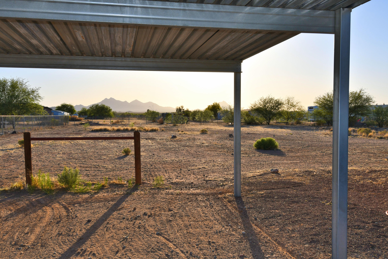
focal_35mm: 33
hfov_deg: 57.2
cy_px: 130
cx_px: 194
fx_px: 356
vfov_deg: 40.0
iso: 100
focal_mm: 22
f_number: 13
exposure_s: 1/250
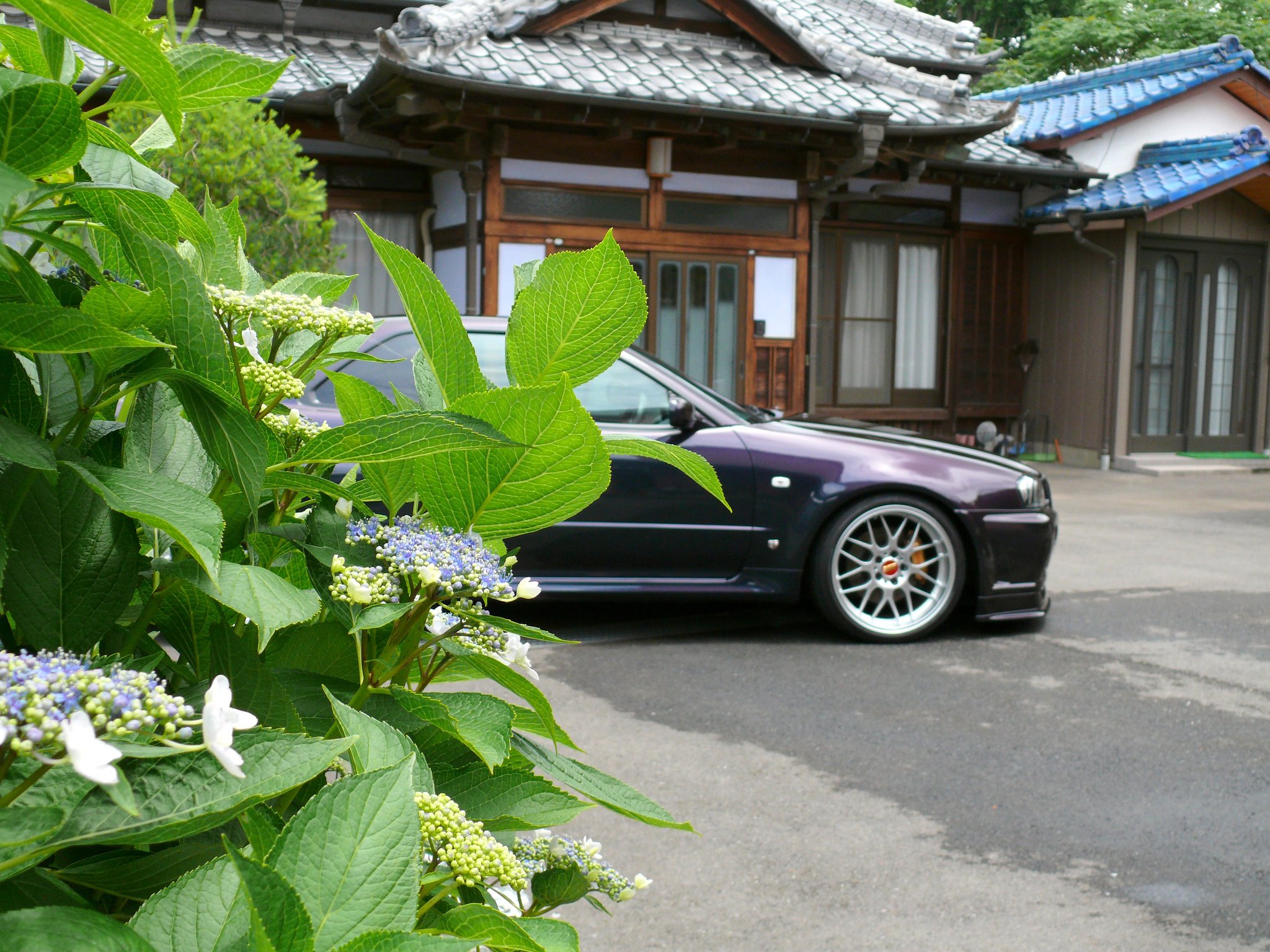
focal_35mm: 40
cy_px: 476
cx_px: 635
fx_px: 1468
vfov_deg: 36.0
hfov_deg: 46.8
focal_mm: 8.4
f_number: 3.6
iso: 100
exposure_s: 1/500
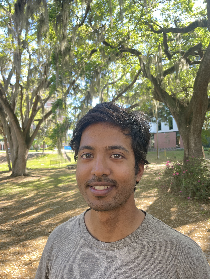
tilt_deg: +2.6
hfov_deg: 53.1
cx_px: 105
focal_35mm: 26
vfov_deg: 67.3
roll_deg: +1.0
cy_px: 140
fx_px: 210
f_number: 1.6
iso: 32
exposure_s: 1/121
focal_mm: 4.2
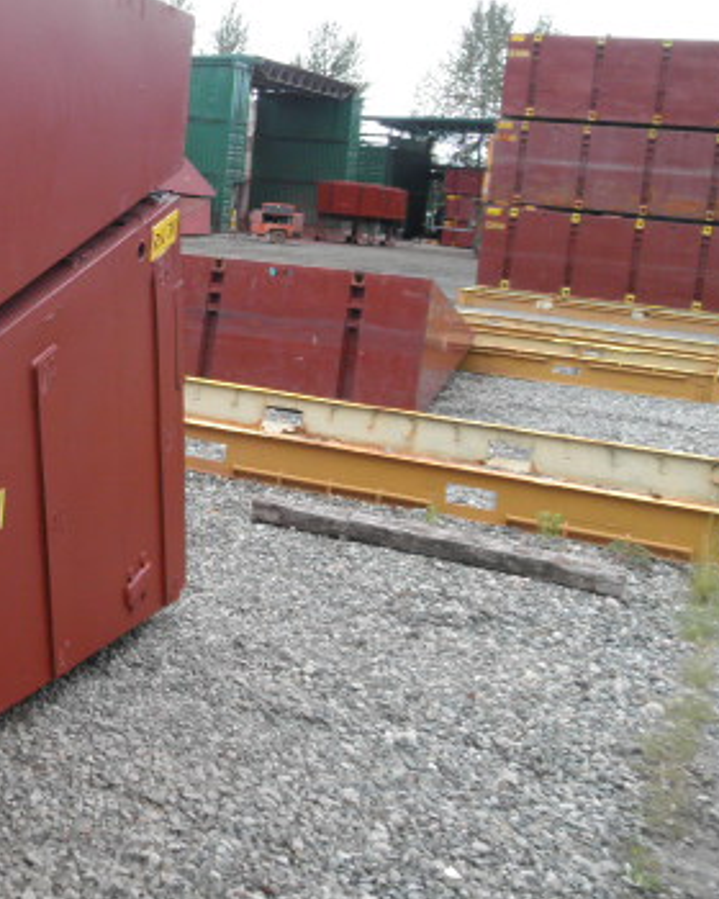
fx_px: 1330
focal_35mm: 50
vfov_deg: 37.0
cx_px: -67
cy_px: 308
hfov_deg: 27.7
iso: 64
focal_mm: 5
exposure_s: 1/100
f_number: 3
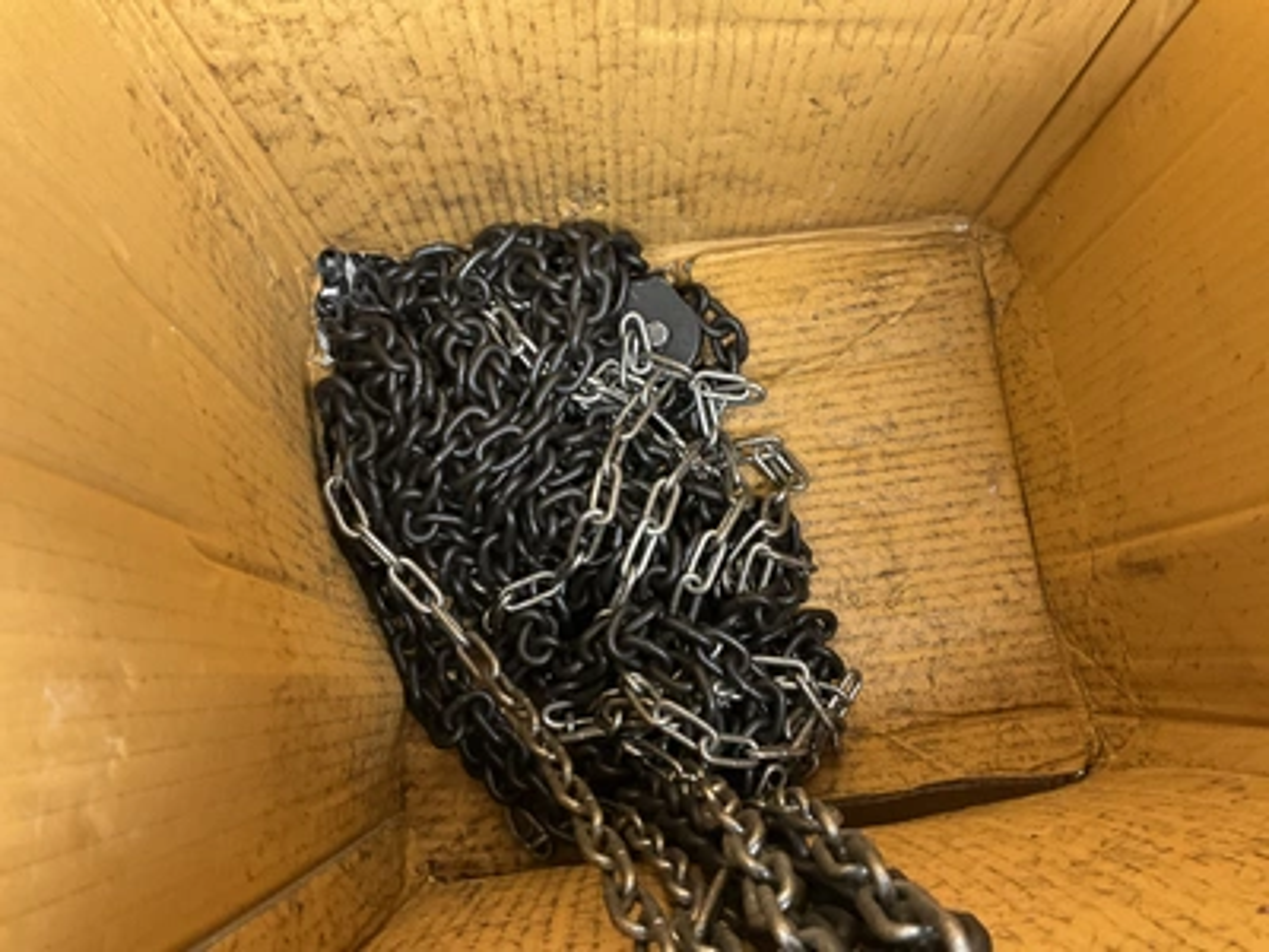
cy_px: 476
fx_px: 1063
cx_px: 634
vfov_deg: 48.2
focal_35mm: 29
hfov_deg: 61.7
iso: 160
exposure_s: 1/60
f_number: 1.8
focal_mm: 3
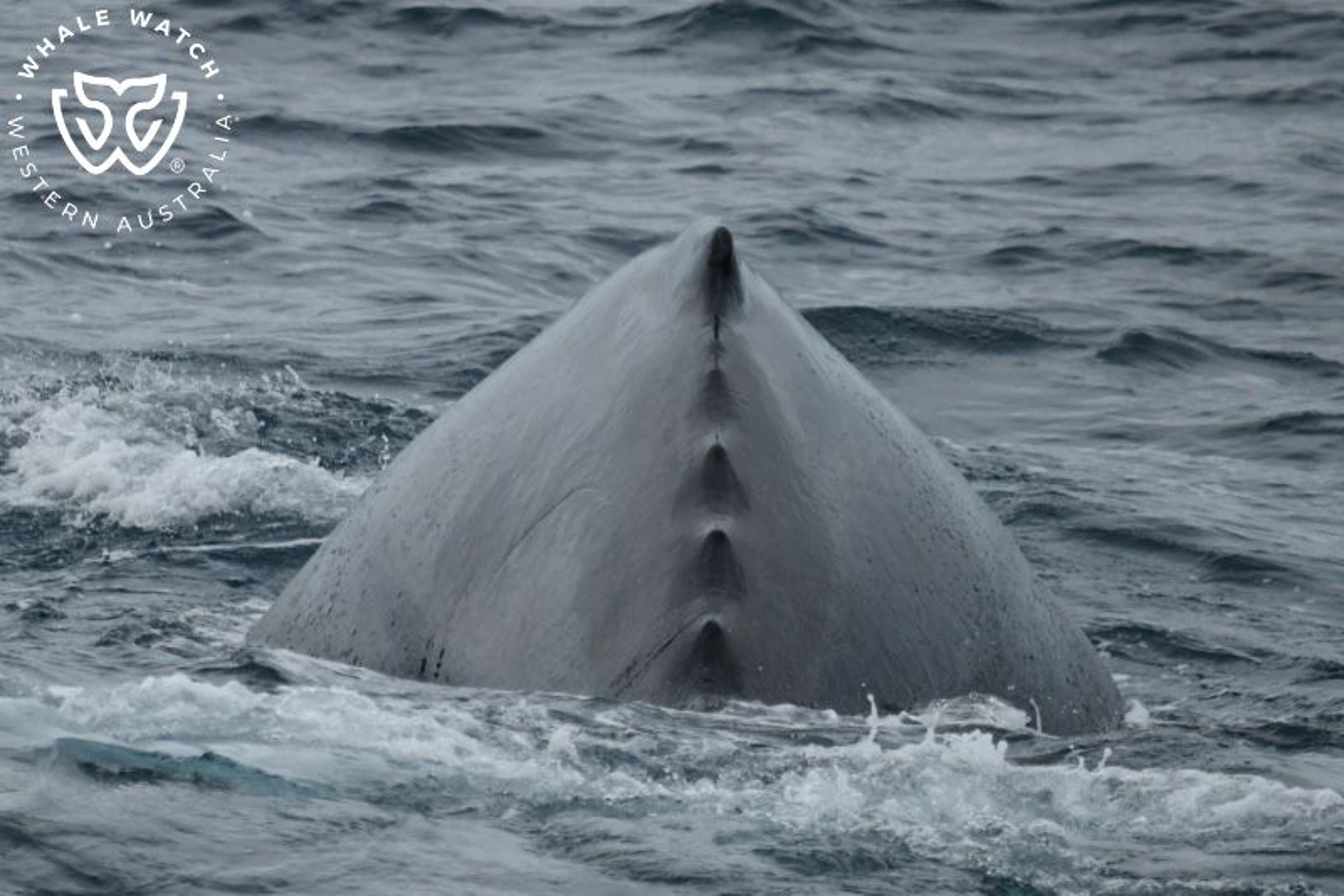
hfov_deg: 3.4
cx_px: 672
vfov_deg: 2.3
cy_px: 448
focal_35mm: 600
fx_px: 22394
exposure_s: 1/8000
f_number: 6.3
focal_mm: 600
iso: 1400
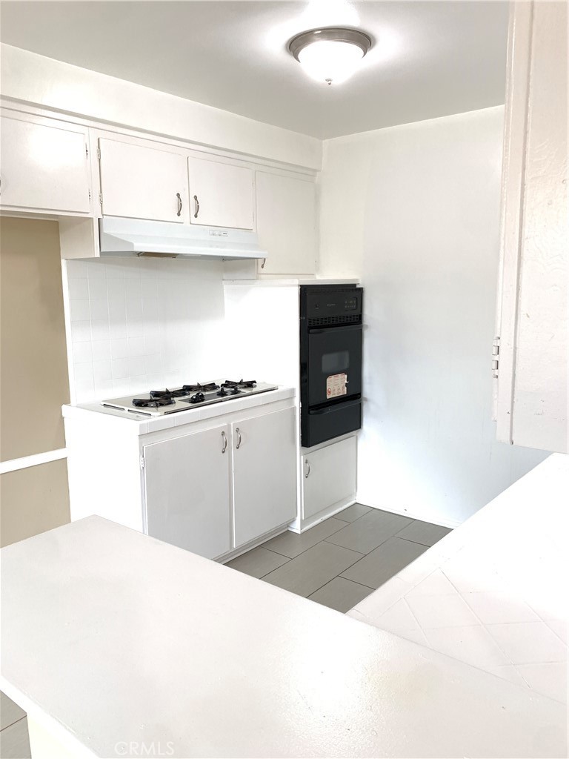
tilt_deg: -8.6
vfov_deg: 67.3
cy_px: 380
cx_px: 284
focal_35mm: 26
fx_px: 570
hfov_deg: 53.1
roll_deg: +0.7
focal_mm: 4.25
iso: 100
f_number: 1.8
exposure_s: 1/60
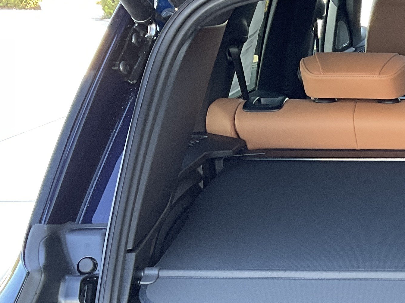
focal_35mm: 87
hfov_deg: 20.3
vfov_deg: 16.1
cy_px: 391
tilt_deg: -24.5
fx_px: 1018
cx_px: 546
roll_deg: -0.3
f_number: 1.8
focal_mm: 3
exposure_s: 1/62
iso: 64
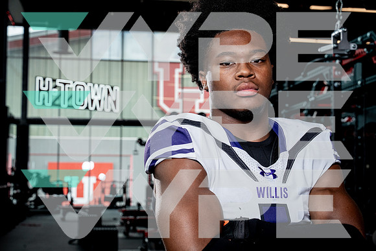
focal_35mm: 70
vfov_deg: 19.5
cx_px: 188
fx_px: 731
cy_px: 126
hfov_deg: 28.8
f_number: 8
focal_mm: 70
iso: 640
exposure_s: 1/250
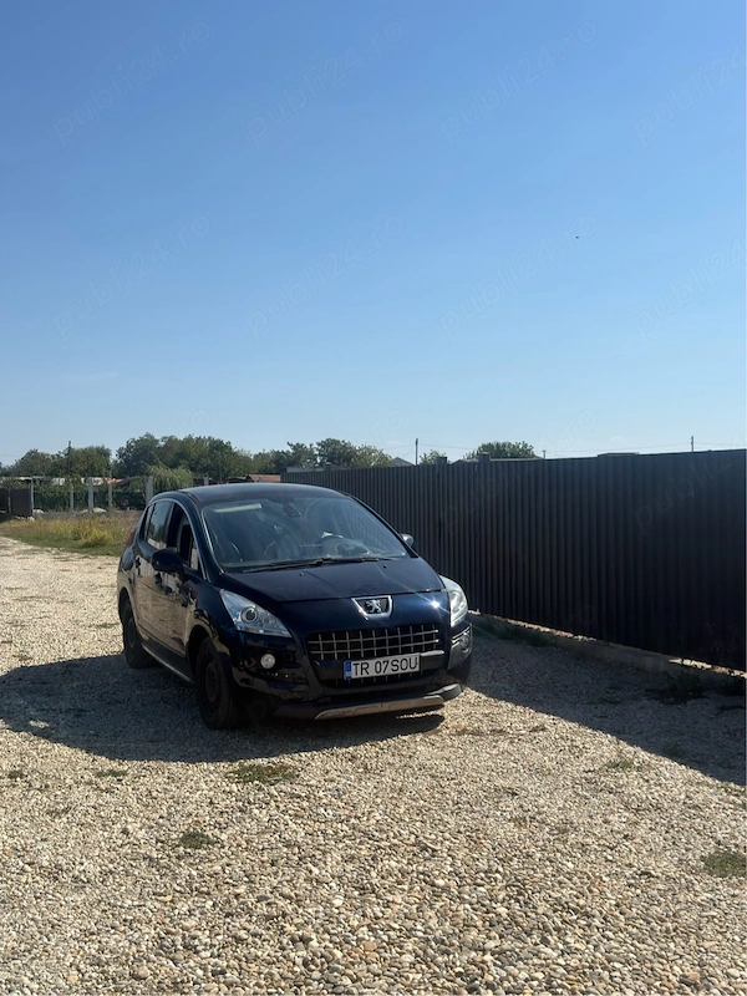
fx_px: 1151
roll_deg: -1.7
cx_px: 374
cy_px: 498
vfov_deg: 46.8
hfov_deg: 36.0
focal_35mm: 40
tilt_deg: +2.6
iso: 64
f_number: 1.78
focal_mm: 6.76
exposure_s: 1/7299
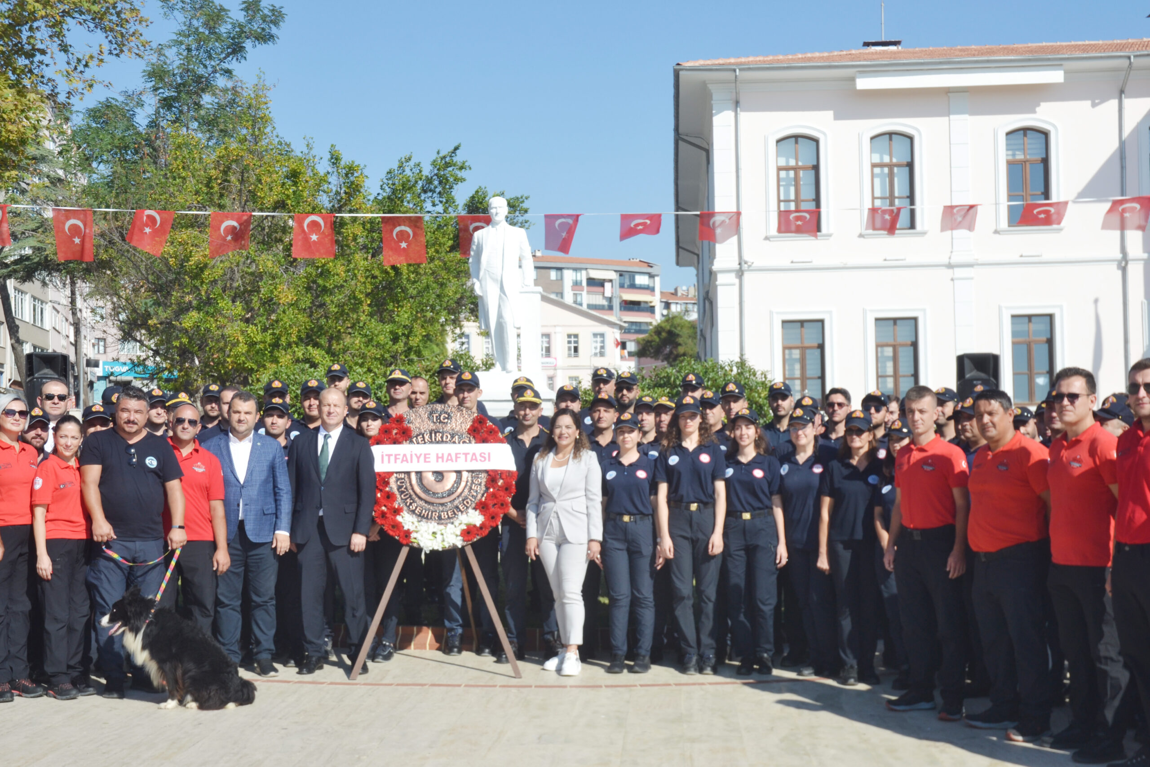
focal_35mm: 46
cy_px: 384
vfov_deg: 28.9
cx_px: 575
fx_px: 1485
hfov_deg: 42.3
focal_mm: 31
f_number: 8
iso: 100
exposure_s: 1/200
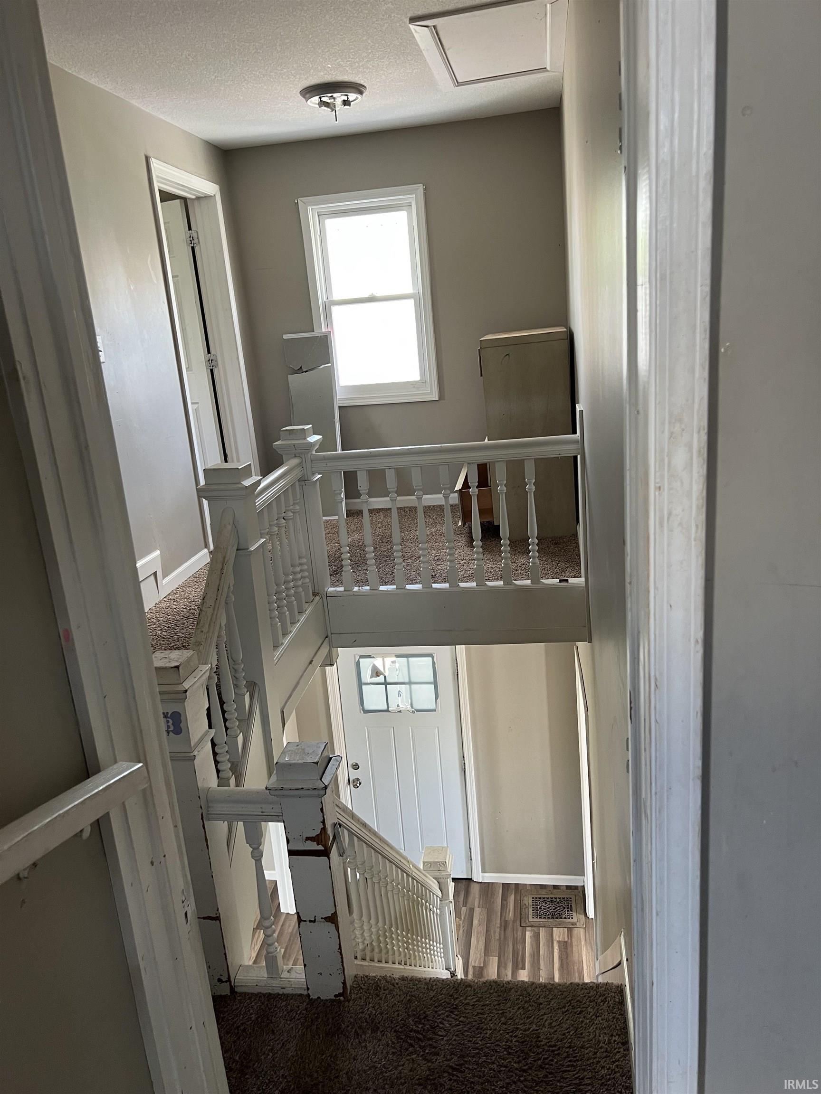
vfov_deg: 67.3
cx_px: 410
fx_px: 822
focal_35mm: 26
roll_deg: +5.4
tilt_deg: -13.8
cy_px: 547
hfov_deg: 53.1
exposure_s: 1/99
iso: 125
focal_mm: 5.7
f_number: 1.5
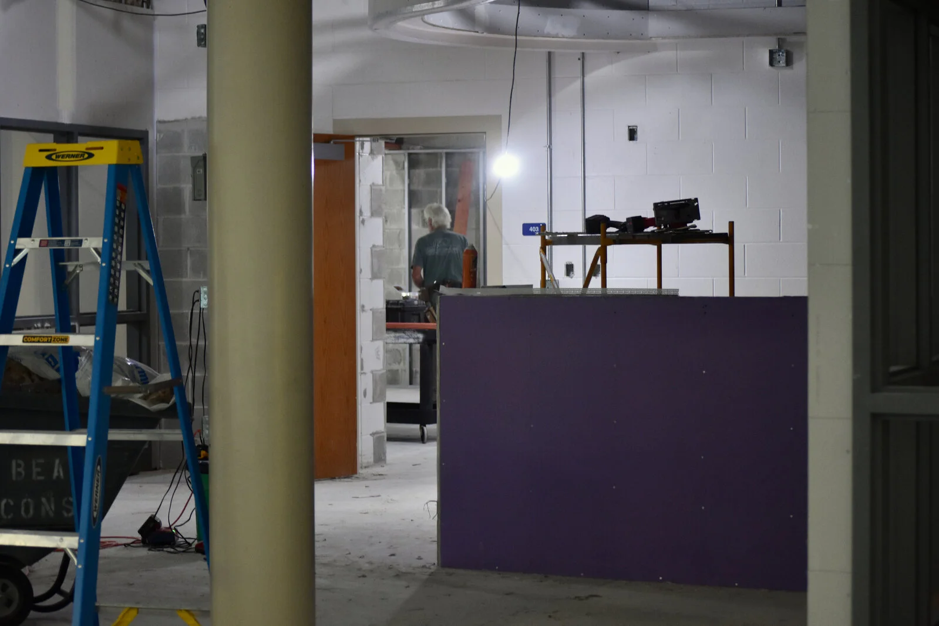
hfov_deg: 24.6
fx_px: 2152
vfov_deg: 16.6
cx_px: 470
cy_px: 313
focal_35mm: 82
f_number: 4
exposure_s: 1/60
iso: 1400
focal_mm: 55
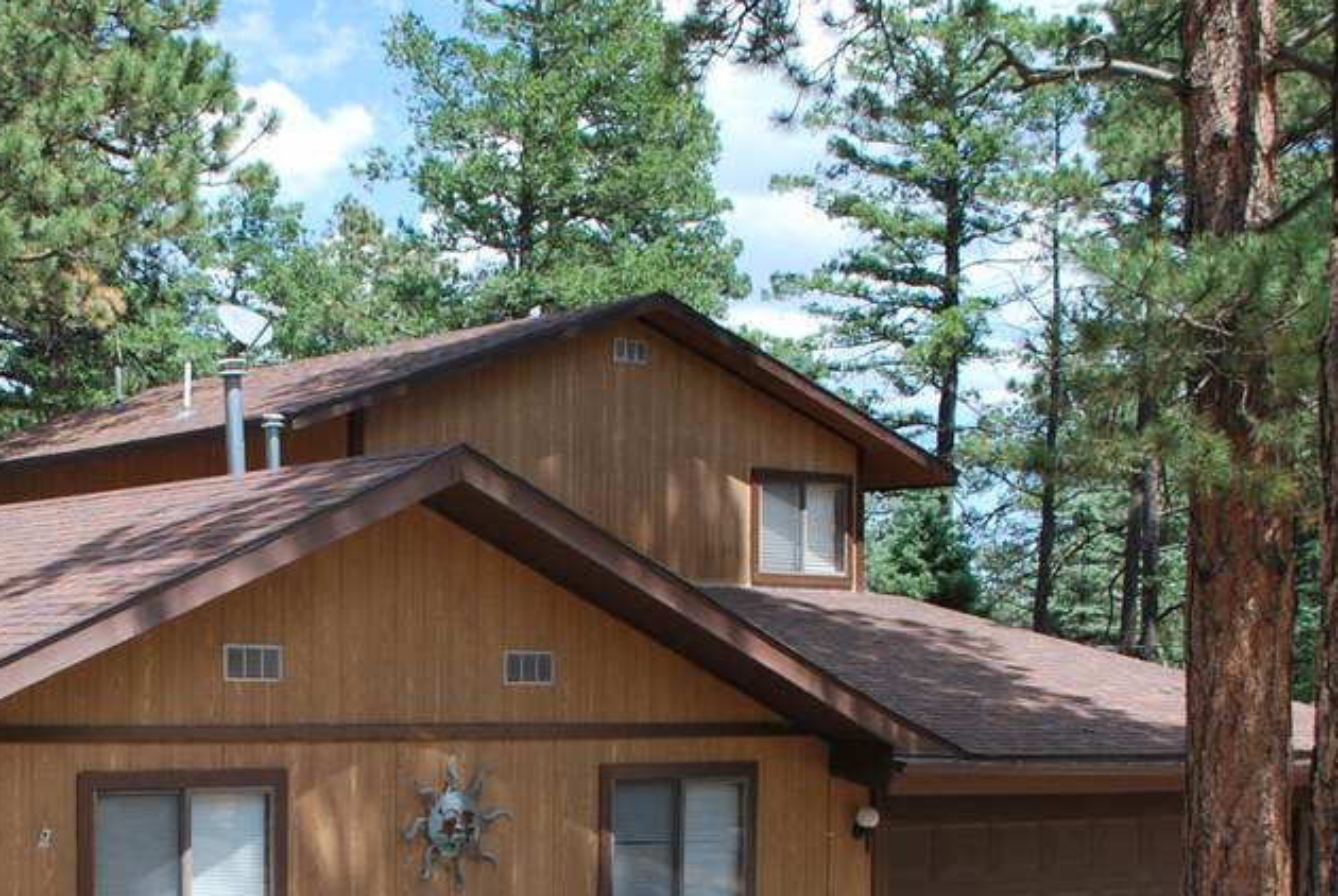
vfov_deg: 19.9
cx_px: 261
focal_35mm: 67
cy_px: 823
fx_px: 2494
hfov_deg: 29.3
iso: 100
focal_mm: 22
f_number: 6.3
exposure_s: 1/160
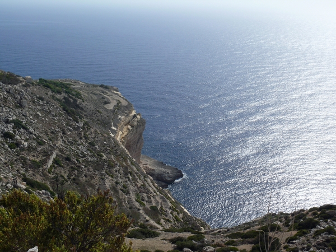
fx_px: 398
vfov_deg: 35.1
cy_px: 126
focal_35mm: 41
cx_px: 168
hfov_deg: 45.8
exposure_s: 1/400
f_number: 8
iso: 100
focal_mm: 8.7
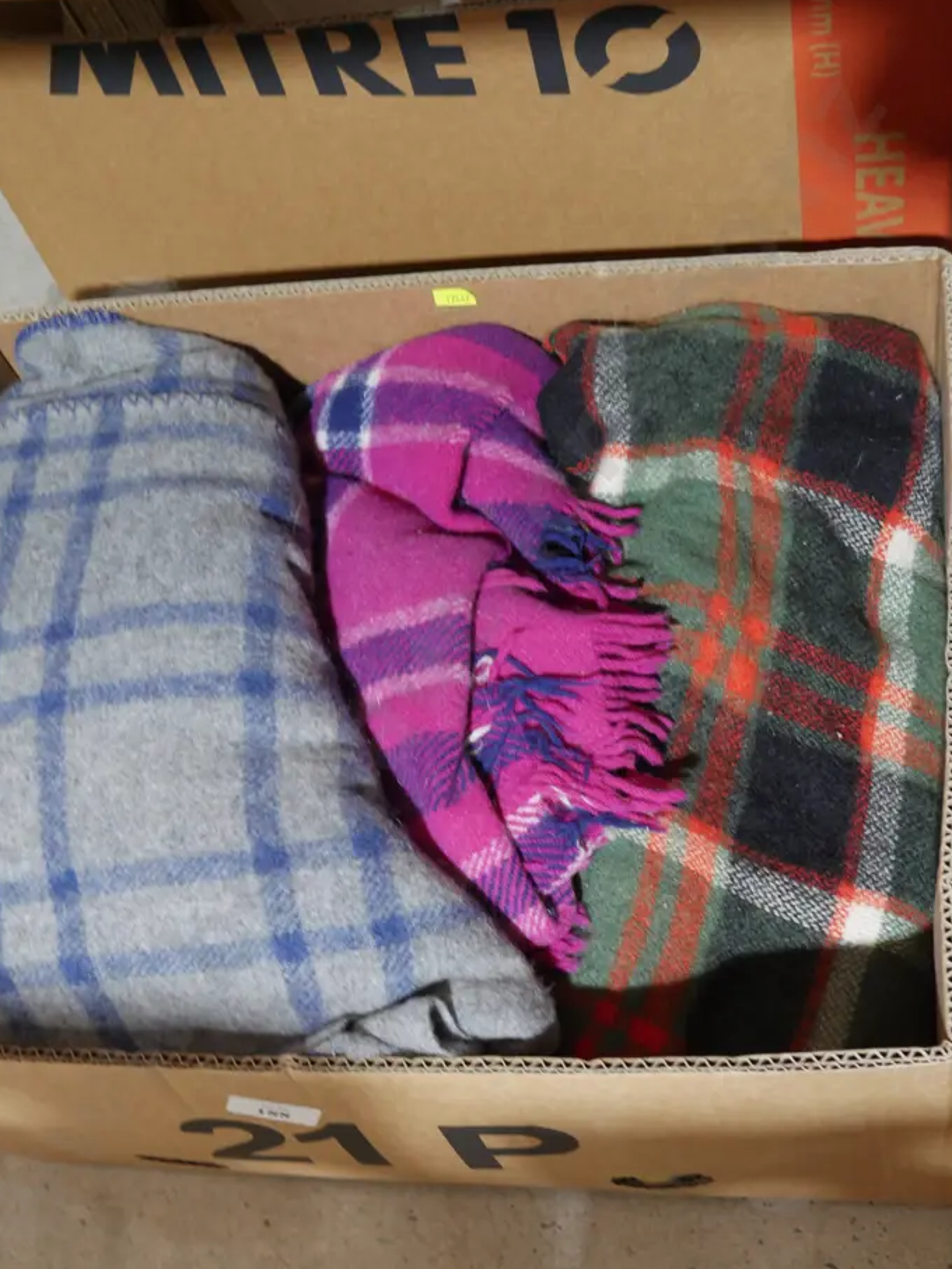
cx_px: 432
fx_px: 1906
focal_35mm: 52
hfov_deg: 28.0
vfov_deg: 36.8
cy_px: 665
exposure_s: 1/60
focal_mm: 23
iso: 2000
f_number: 5.1
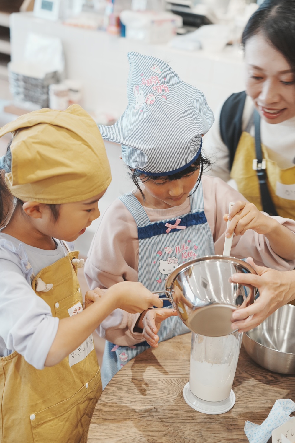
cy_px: 222
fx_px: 692
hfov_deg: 24.1
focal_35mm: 56
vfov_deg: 35.5
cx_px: 148
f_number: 3.5
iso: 1000
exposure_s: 1/60
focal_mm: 56.3
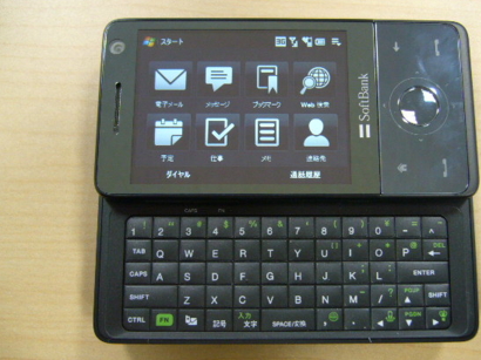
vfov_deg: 35.1
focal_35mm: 41
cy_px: 184
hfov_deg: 45.7
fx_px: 569
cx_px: 267
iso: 125
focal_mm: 5.8
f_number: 2.8
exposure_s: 1/15
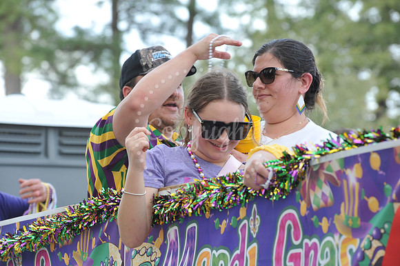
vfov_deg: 6.9
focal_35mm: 200
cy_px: 133
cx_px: 200
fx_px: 2221
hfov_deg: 10.3
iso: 250
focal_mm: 200
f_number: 9
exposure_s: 1/80
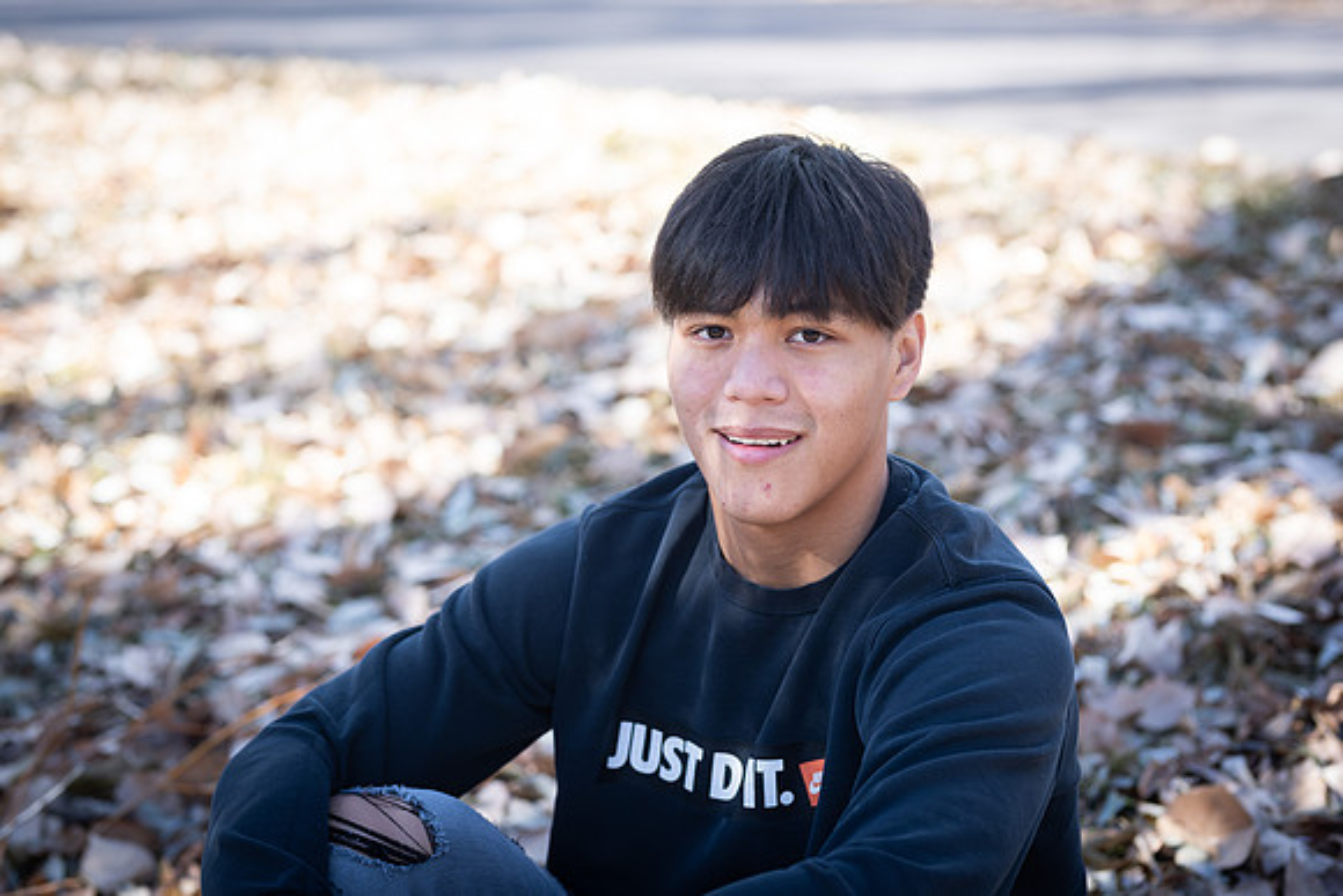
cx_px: 672
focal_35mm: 85
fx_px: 3172
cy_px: 448
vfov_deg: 16.1
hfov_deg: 23.9
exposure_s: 1/125
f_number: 3.2
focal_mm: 85
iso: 100
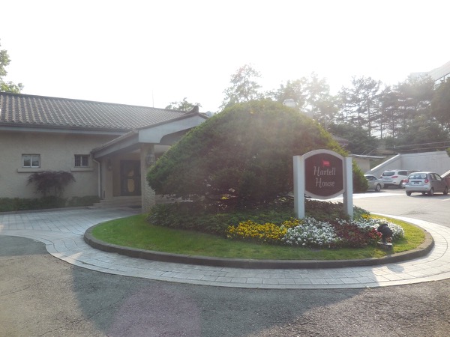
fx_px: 325
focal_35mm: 25
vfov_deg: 54.9
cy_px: 168
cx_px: 225
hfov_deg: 69.4
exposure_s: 1/500
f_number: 3.3
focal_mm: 4.5
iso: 125
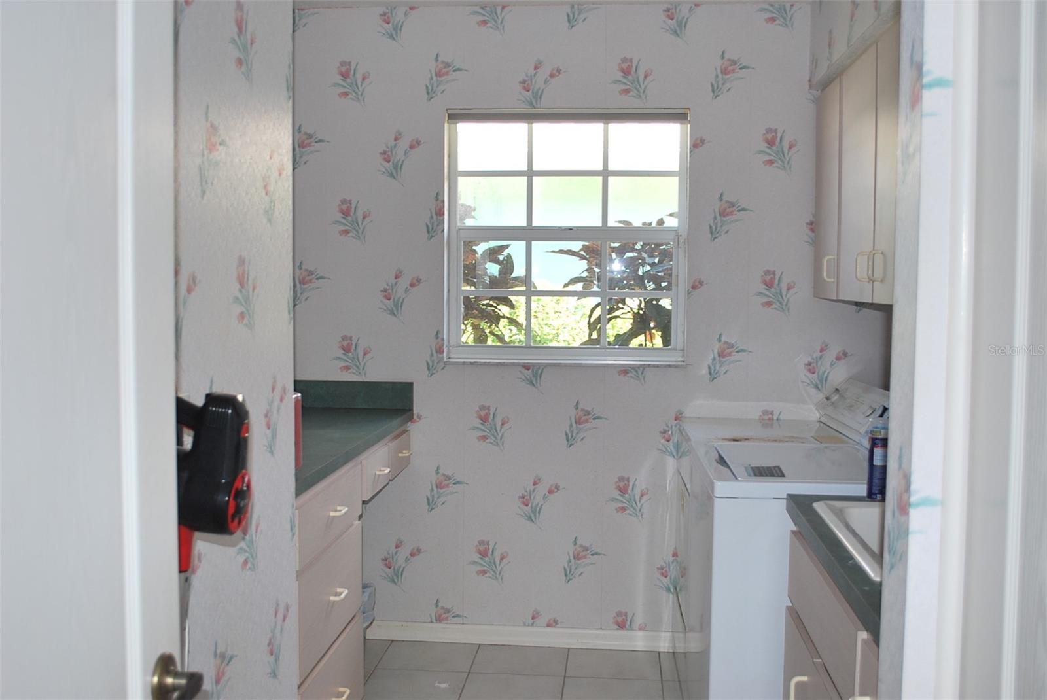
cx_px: 524
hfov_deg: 53.1
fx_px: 1048
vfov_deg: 36.9
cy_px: 350
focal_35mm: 36
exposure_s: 1/60
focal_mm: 24
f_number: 4.2
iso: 200
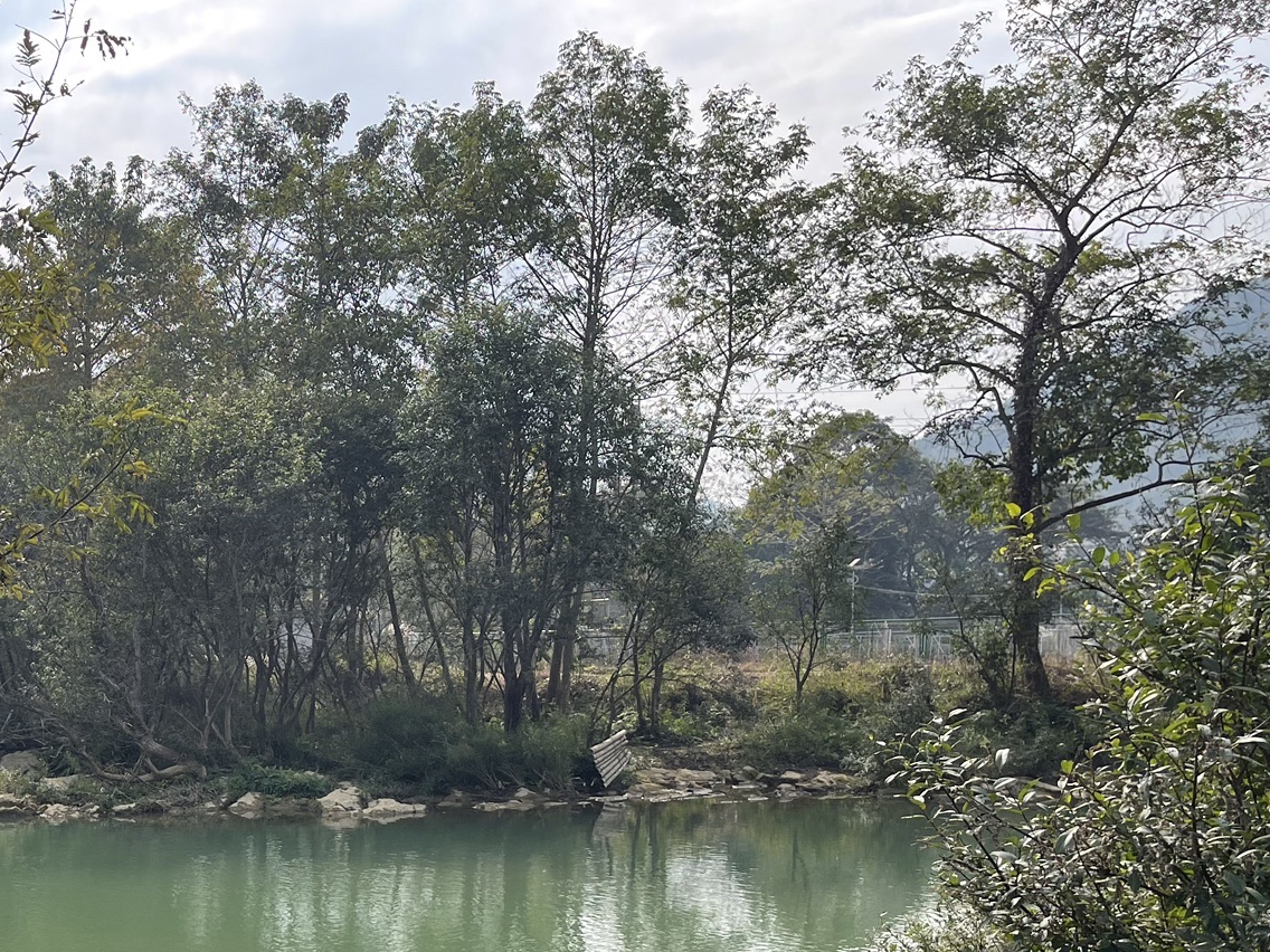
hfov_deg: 40.4
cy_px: 813
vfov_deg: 31.7
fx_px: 1614
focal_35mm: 44
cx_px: 184
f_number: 1.6
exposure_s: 1/2083
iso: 32
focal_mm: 5.1
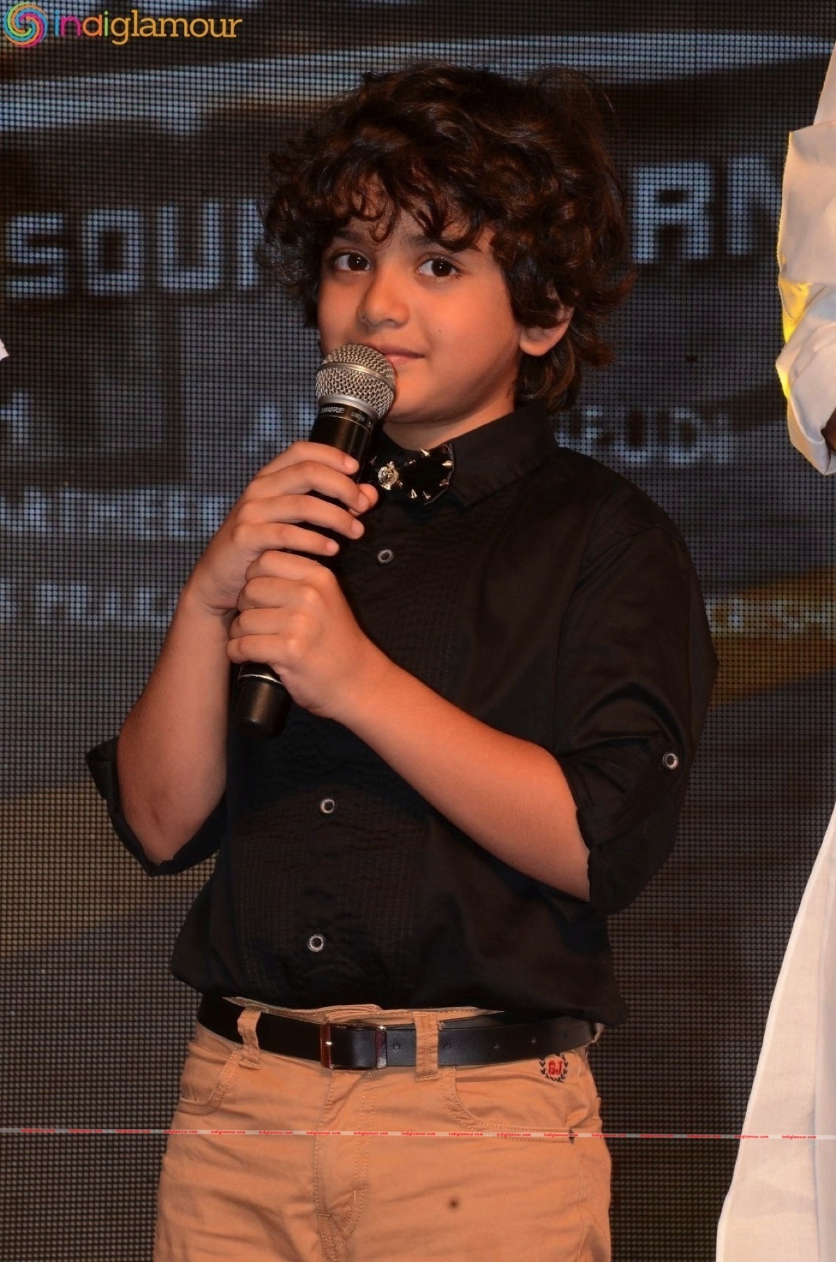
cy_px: 631
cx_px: 418
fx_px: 5509
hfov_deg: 8.7
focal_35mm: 158
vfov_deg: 13.1
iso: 1000
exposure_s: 1/125
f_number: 10
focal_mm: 105
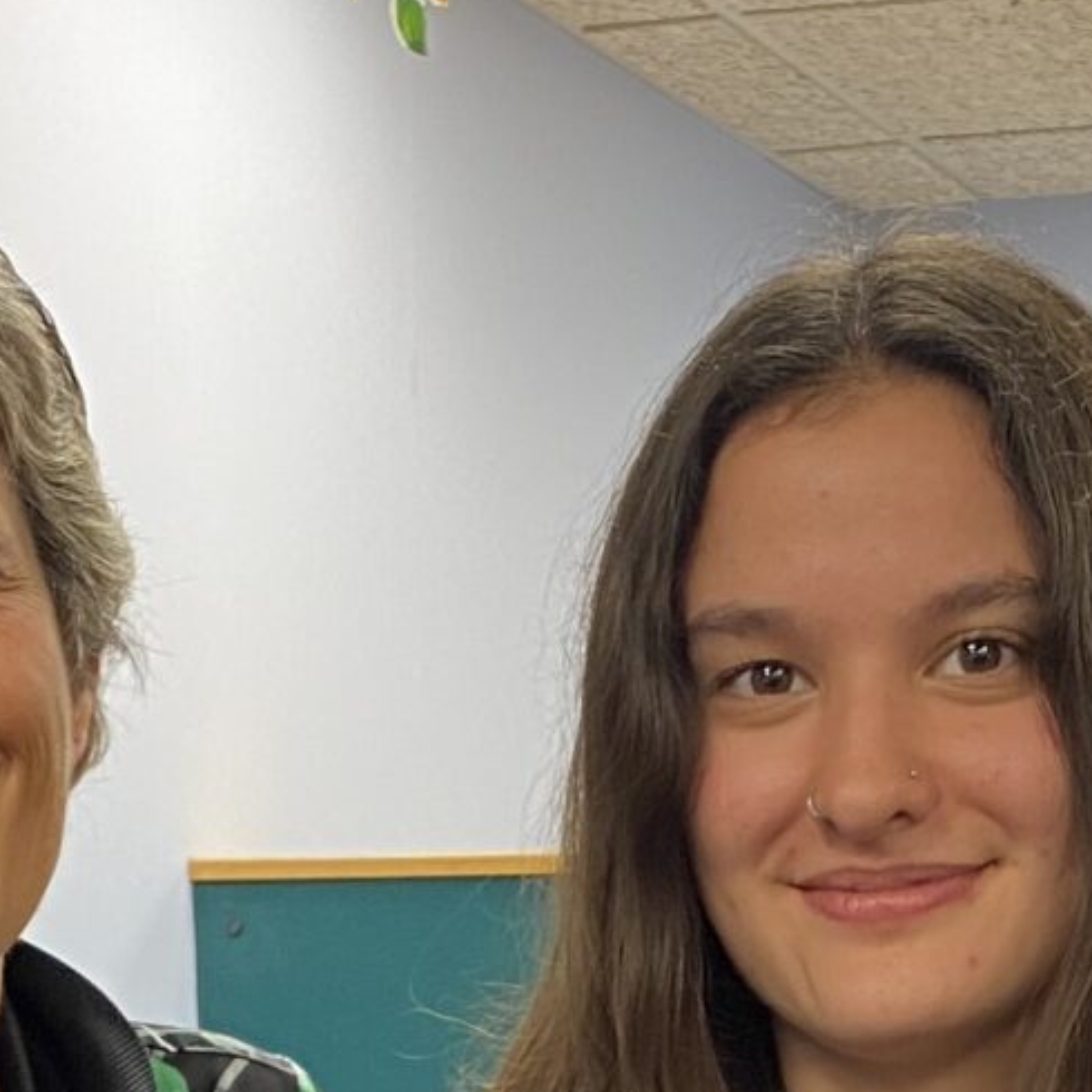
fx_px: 4283
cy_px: 1999
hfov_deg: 14.5
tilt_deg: -10.8
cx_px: 698
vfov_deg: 13.1
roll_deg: +0.1
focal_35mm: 120
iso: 80
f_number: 1.8
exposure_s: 1/60
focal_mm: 4.25
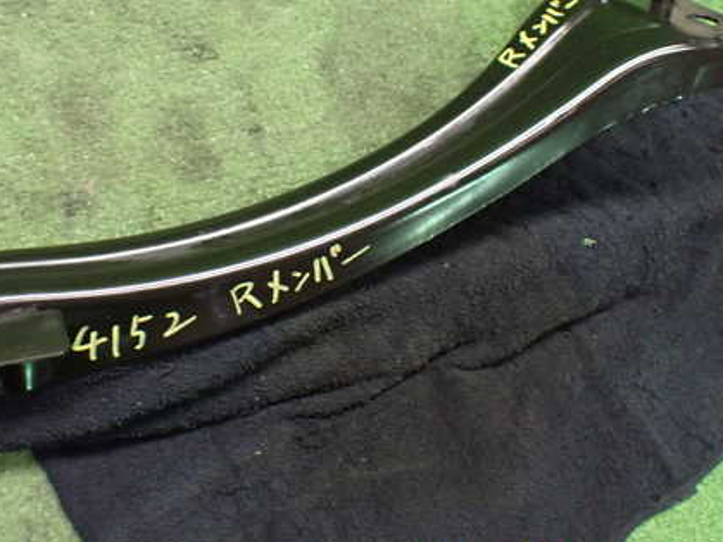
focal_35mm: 43
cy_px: 195
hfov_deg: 43.6
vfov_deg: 33.4
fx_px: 898
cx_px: 288
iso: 800
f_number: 2.3
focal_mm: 5.4
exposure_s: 1/50
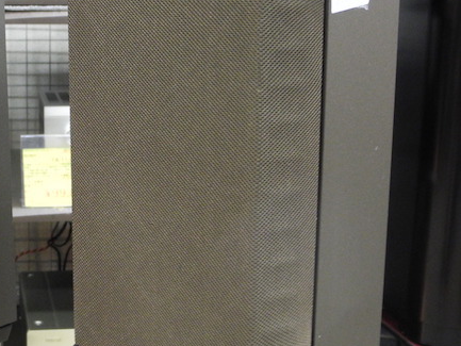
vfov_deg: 20.7
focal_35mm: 71
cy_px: 171
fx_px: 946
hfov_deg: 26.5
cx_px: 52
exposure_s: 1/18.8
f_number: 2.8
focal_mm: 6.8
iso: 400
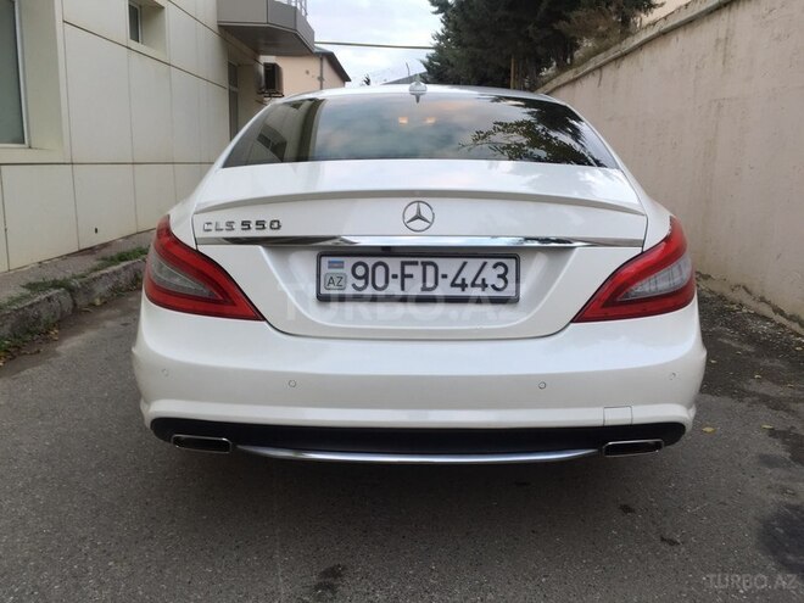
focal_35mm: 29
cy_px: 302
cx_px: 402
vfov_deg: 48.2
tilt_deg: -12.5
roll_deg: -3.3
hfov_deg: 61.7
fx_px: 674
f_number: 2.2
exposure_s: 1/50
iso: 40
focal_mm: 4.15
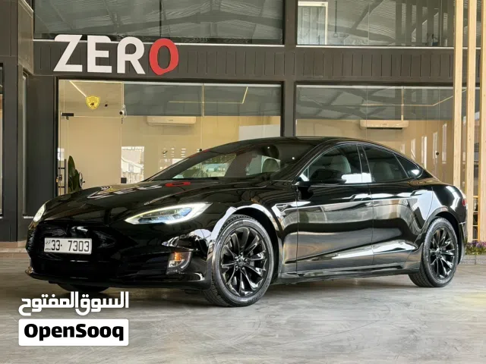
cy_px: 182
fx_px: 730
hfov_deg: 36.8
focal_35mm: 52
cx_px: 243
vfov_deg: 28.0
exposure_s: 1/141
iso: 50
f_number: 1.6
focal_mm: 5.96
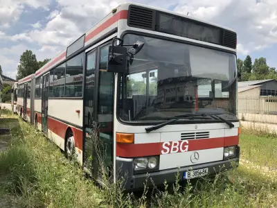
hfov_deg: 63.4
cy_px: 104
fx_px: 224
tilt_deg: -0.8
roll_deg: -0.7
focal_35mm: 28
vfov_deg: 49.7
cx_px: 138
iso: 20
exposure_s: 1/1567
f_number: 1.8
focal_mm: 4
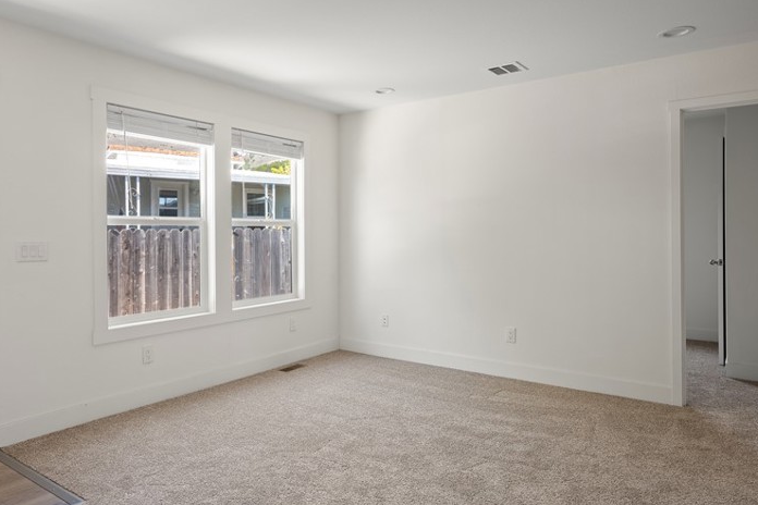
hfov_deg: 71.1
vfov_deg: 51.2
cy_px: 236
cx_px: 326
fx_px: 526
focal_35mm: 25
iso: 200
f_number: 11
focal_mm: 17
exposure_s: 1/1.67
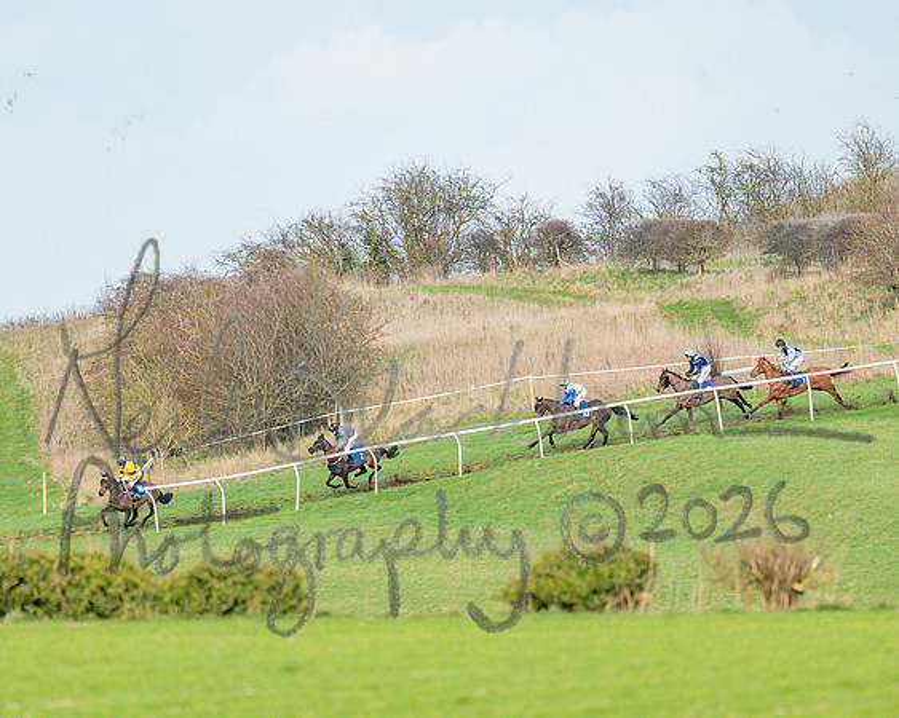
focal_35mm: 800
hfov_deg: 2.4
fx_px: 21274
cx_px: 433
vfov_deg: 1.9
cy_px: 312
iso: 1000
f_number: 4.5
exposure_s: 1/2000
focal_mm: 400
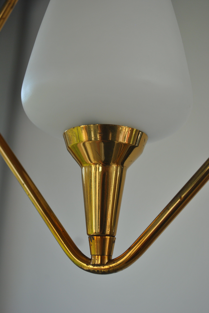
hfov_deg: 25.1
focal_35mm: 54
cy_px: 156
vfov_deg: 36.8
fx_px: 469
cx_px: 104
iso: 200
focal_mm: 36
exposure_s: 1/125
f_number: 5.6
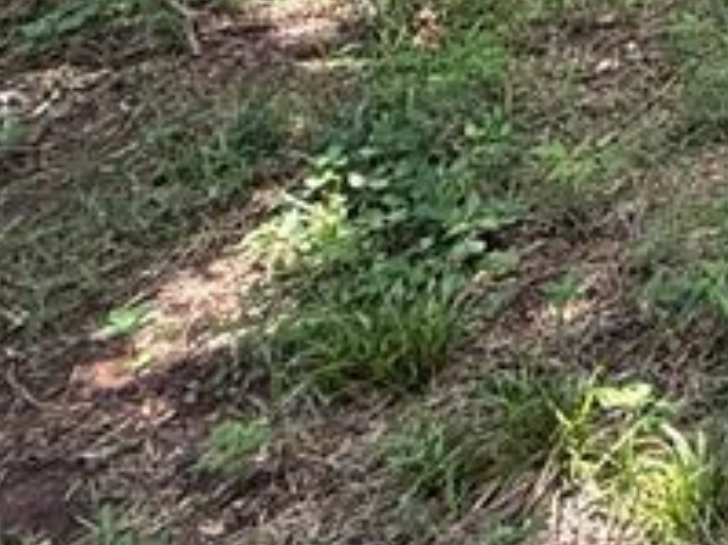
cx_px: 1207
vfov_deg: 16.2
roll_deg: -0.1
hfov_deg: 21.0
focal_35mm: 72
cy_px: -519
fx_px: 1513
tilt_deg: +0.1
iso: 64
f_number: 2.2
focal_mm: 2.22
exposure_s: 1/264
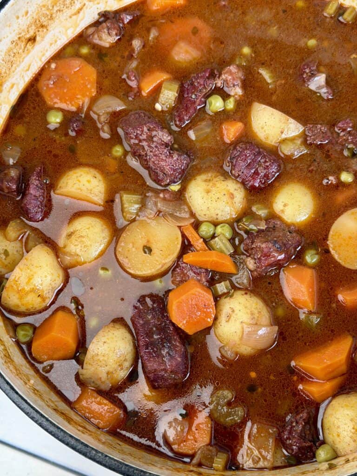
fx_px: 660
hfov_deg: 30.3
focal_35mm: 48
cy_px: 238
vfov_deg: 39.7
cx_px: 178
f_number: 1.78
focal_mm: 6.76
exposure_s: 1/208
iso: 50
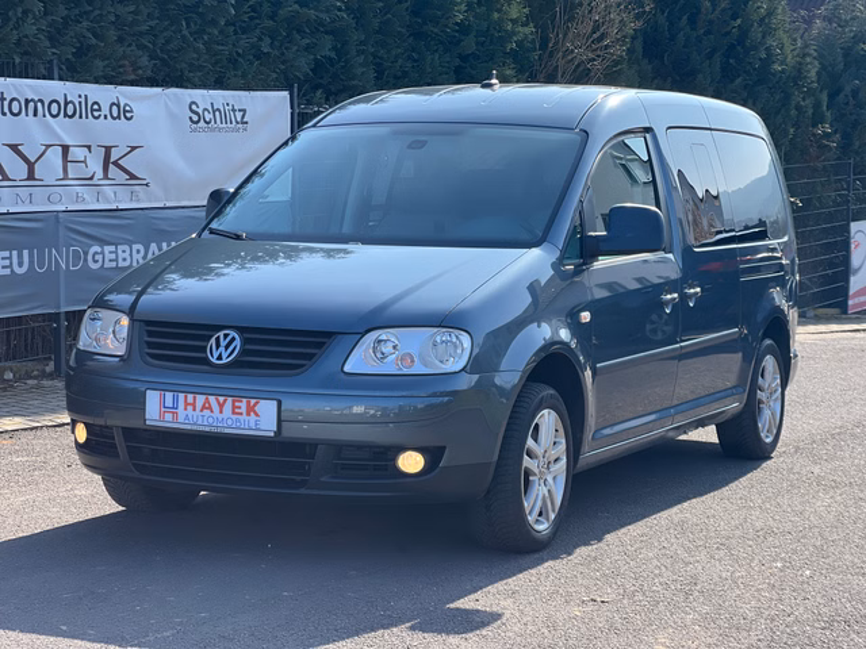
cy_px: 324
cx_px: 433
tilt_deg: -5.2
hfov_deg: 25.3
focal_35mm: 77
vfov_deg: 19.1
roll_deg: +0.6
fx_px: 1926
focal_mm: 9
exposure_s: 1/249
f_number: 2.8
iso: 25
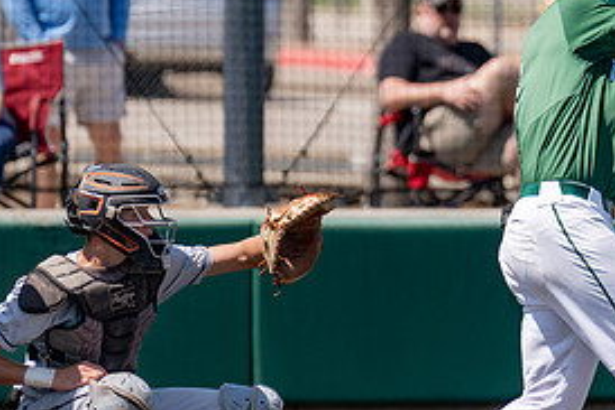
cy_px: 155
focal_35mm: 801
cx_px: 638
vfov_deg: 1.7
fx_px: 13690
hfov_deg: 2.6
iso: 320
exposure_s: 1/4000
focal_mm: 280
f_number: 4
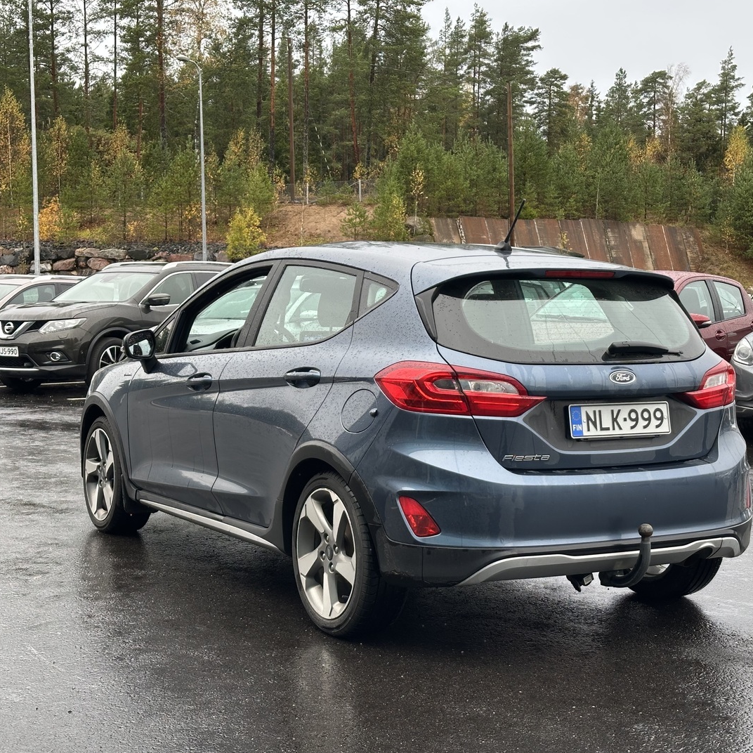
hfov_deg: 30.0
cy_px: 378
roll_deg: -0.2
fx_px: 1403
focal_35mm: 57
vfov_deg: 30.0
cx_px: 412
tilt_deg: -4.3
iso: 64
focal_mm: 6.86
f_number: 1.78
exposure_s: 1/379
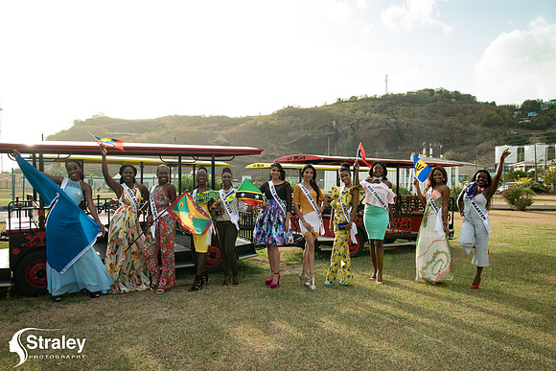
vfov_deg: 45.0
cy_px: 186
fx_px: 448
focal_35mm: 29
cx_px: 278
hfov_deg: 63.6
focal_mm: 29
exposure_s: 1/125
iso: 80
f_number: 6.3
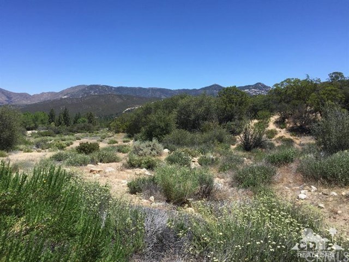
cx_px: 174
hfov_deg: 61.7
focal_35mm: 29
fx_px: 292
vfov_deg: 48.2
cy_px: 131
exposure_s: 1/1647
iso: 32
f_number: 2.2
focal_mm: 4.15
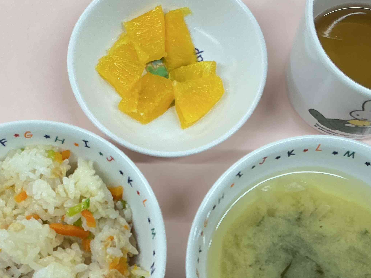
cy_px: 215
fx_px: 611
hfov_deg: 33.7
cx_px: 160
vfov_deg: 25.3
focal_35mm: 57
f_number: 1.8
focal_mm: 3
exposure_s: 1/60
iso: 50
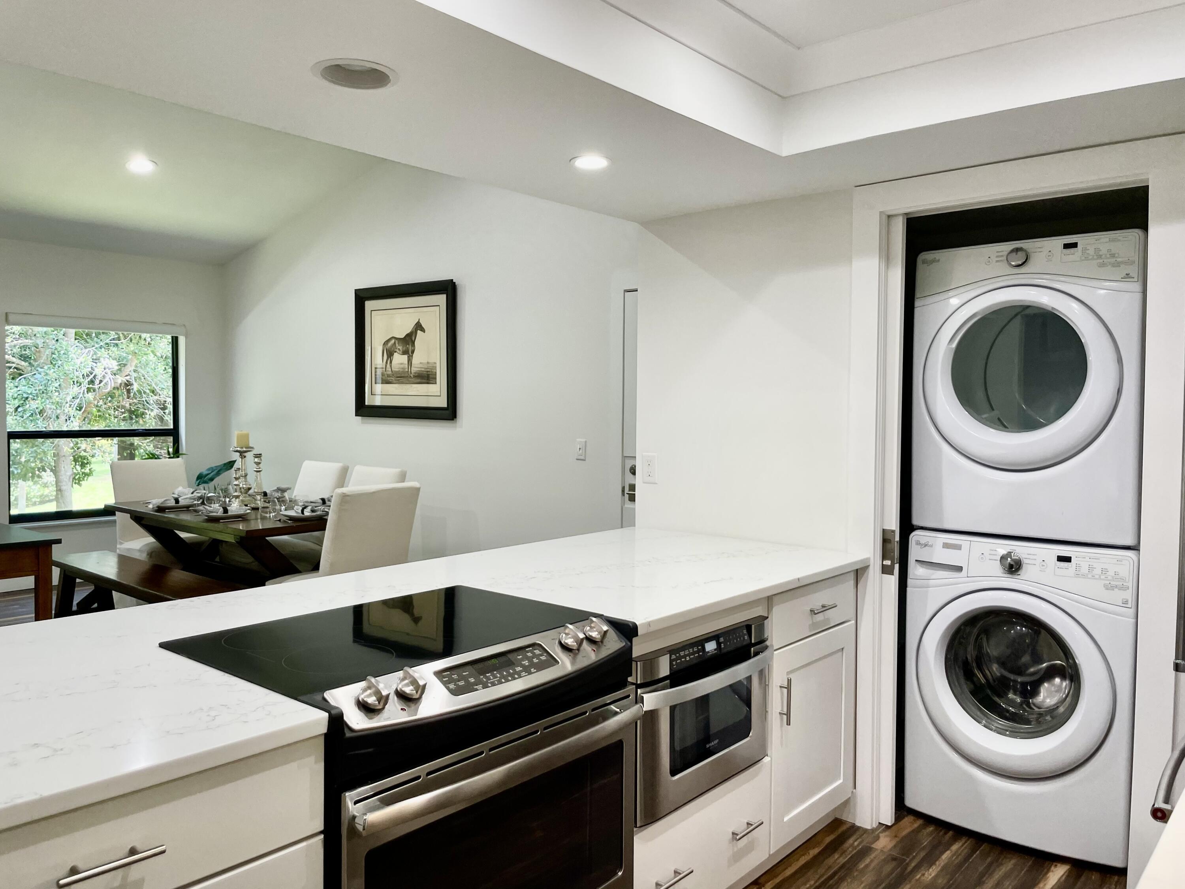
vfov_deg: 53.1
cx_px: 592
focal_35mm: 26
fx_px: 890
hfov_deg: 67.3
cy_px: 444
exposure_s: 1/120
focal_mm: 4.2
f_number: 1.6
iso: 100
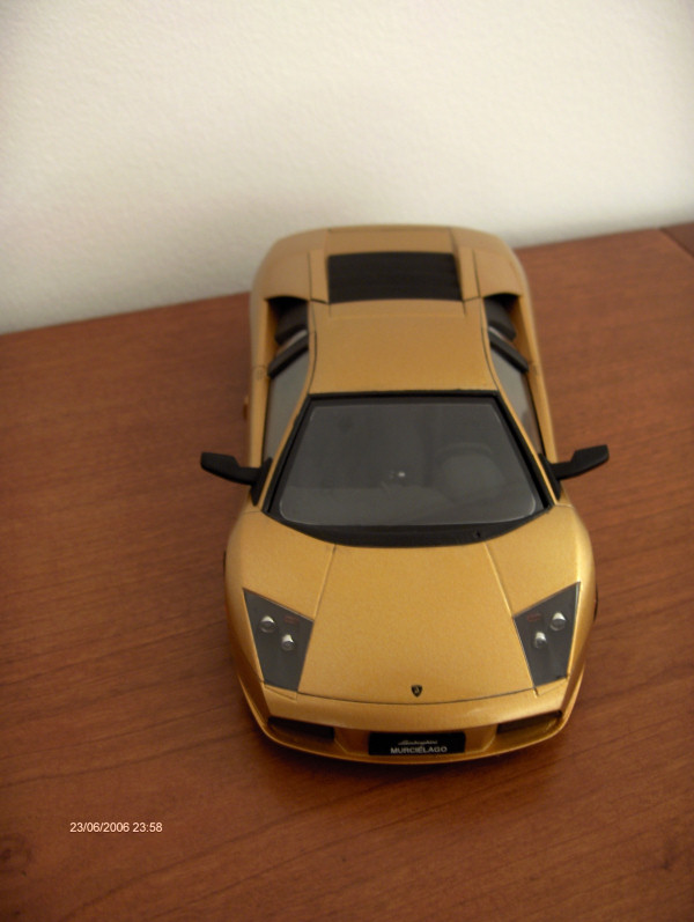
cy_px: 461
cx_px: 347
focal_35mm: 39
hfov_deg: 36.9
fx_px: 1040
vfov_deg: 47.8
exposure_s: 1/1.29
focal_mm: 8
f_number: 2.8
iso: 100
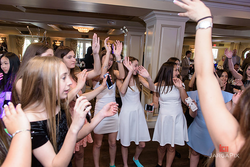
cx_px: 125
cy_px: 84
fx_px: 167
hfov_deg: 73.7
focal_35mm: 24
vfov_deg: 53.2
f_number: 3.2
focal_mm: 24
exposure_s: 1/125
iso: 1600
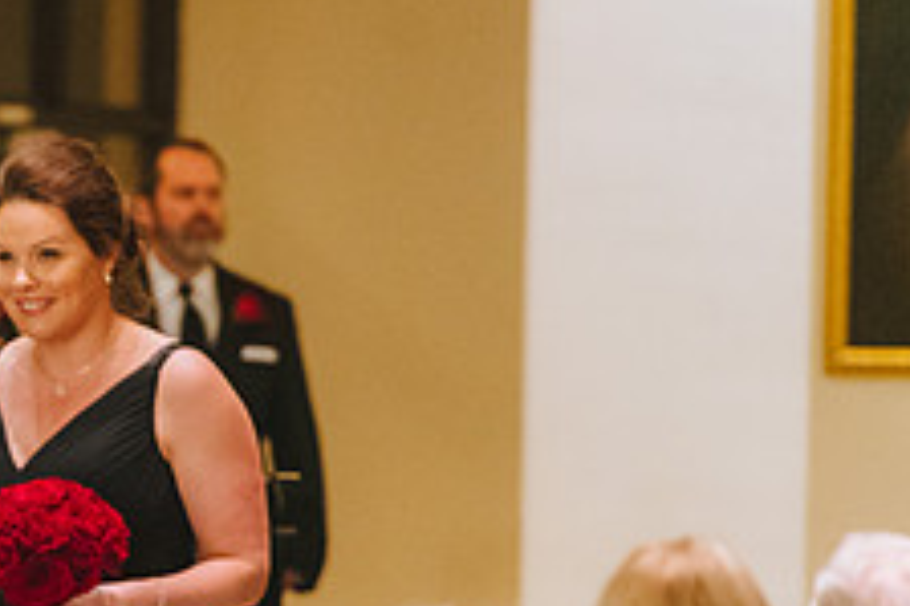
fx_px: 13109
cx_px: -240
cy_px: 669
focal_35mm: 519
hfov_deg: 4.0
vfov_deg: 2.6
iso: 6400
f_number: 2.8
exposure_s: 1/100
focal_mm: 200
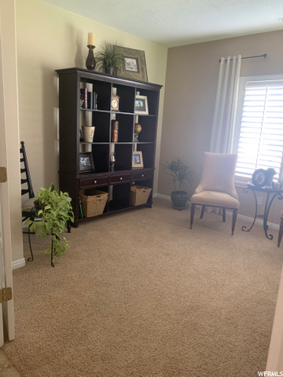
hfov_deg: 53.1
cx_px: 142
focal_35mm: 26
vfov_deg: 67.3
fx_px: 283
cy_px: 188
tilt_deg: -12.1
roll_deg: -3.3
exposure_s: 1/60
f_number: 1.8
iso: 320
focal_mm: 4.25
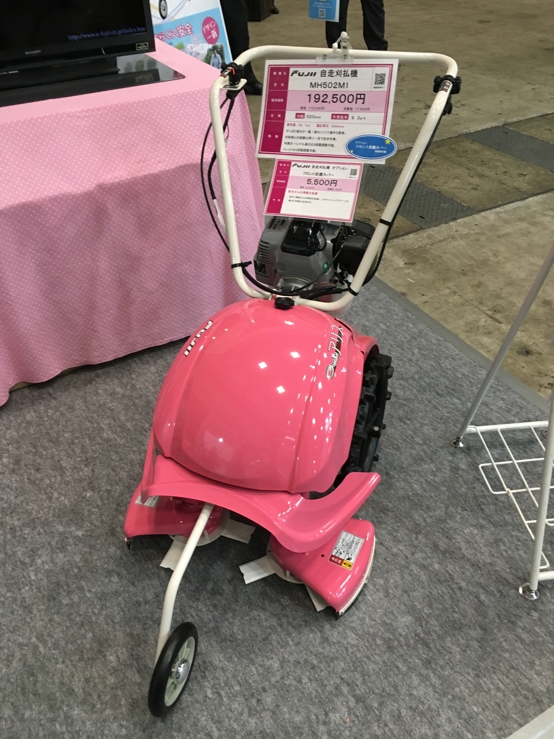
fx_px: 619
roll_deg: +3.5
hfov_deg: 48.2
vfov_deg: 61.7
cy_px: 370
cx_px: 277
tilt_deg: -37.4
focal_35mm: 29
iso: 125
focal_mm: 4.15
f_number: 2.2
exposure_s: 1/30
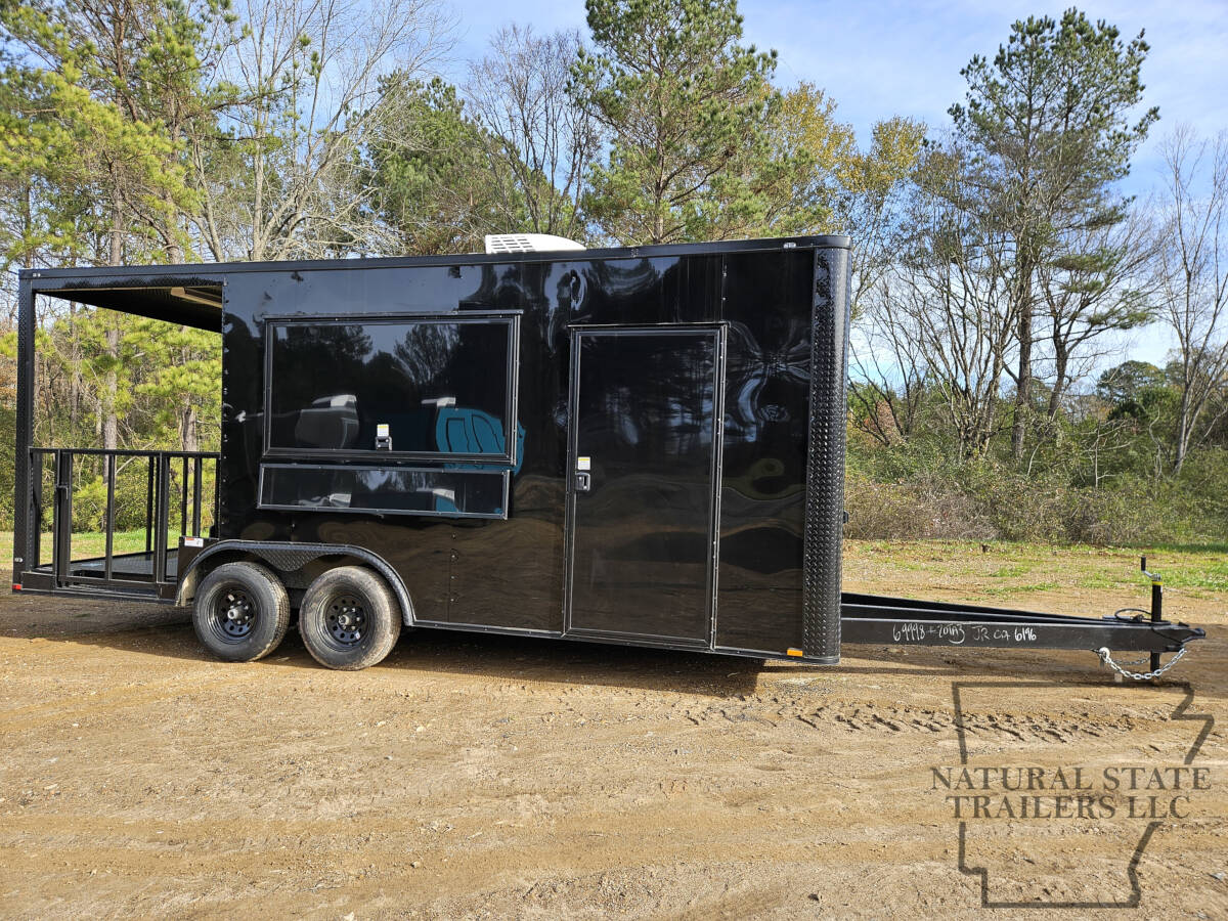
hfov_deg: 73.9
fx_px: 816
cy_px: 460
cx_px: 614
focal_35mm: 23
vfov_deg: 58.9
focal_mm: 5.4
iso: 25
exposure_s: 1/565
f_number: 1.8
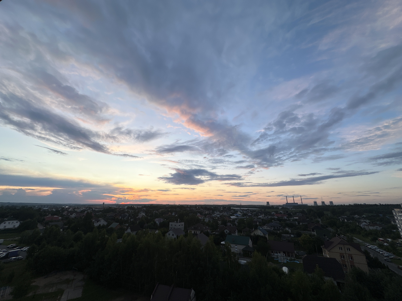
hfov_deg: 102.1
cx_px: 201
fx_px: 163
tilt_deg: +18.9
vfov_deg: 85.7
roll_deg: -0.3
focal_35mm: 14
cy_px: 150
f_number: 2.2
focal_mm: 2.22
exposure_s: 1/350
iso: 40
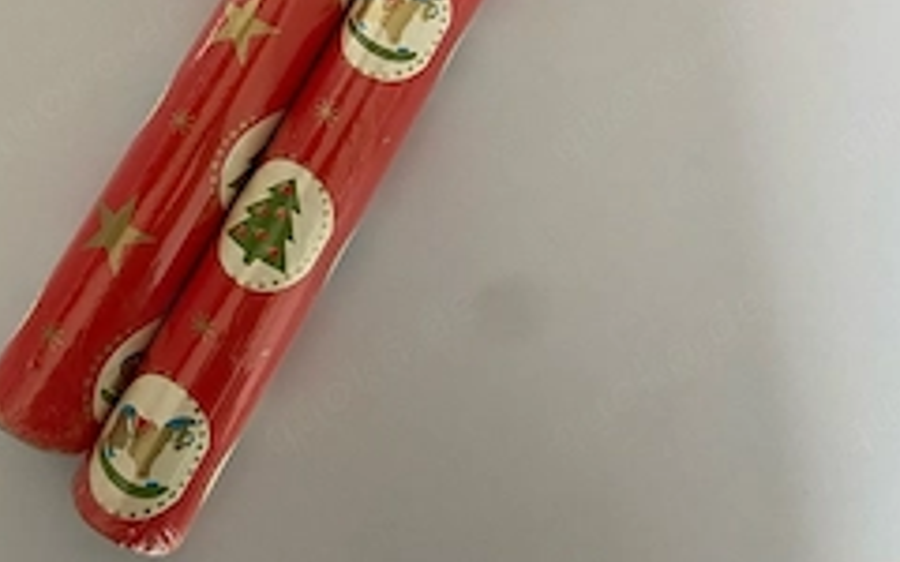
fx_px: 1128
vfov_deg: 24.4
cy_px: -172
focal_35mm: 46
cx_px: 450
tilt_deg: -79.1
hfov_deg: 43.5
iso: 125
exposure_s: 1/60
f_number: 1.8
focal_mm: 4.25
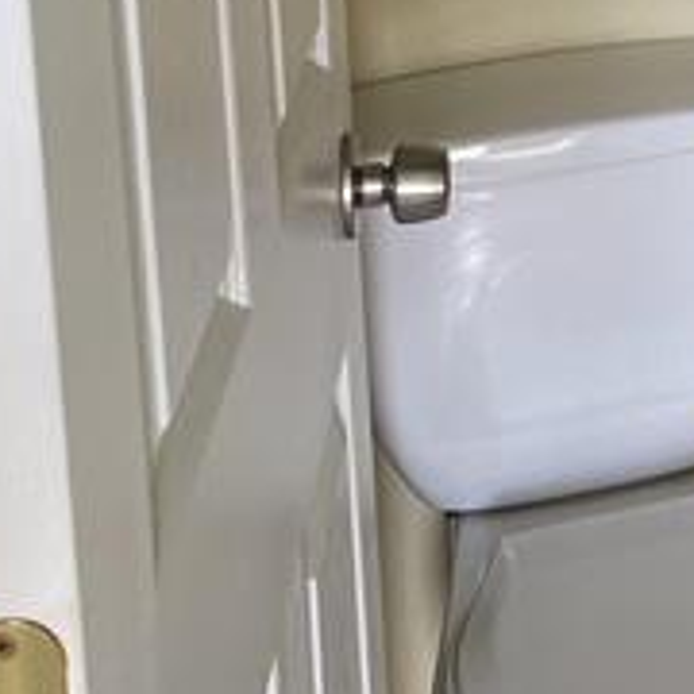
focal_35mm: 98
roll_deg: -0.3
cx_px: 1056
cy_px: -274
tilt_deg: -9.1
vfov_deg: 16.5
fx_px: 2223
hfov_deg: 16.2
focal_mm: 4.25
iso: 160
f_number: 1.8
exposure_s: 1/60
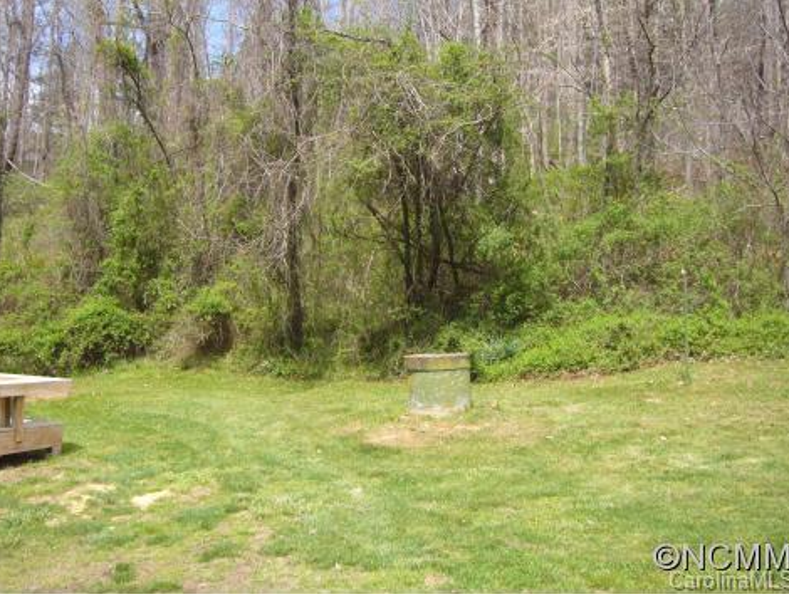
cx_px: 374
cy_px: 230
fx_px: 845
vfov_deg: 38.6
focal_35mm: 37
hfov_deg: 50.1
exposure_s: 1/320
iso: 200
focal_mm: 4.9
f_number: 5.6
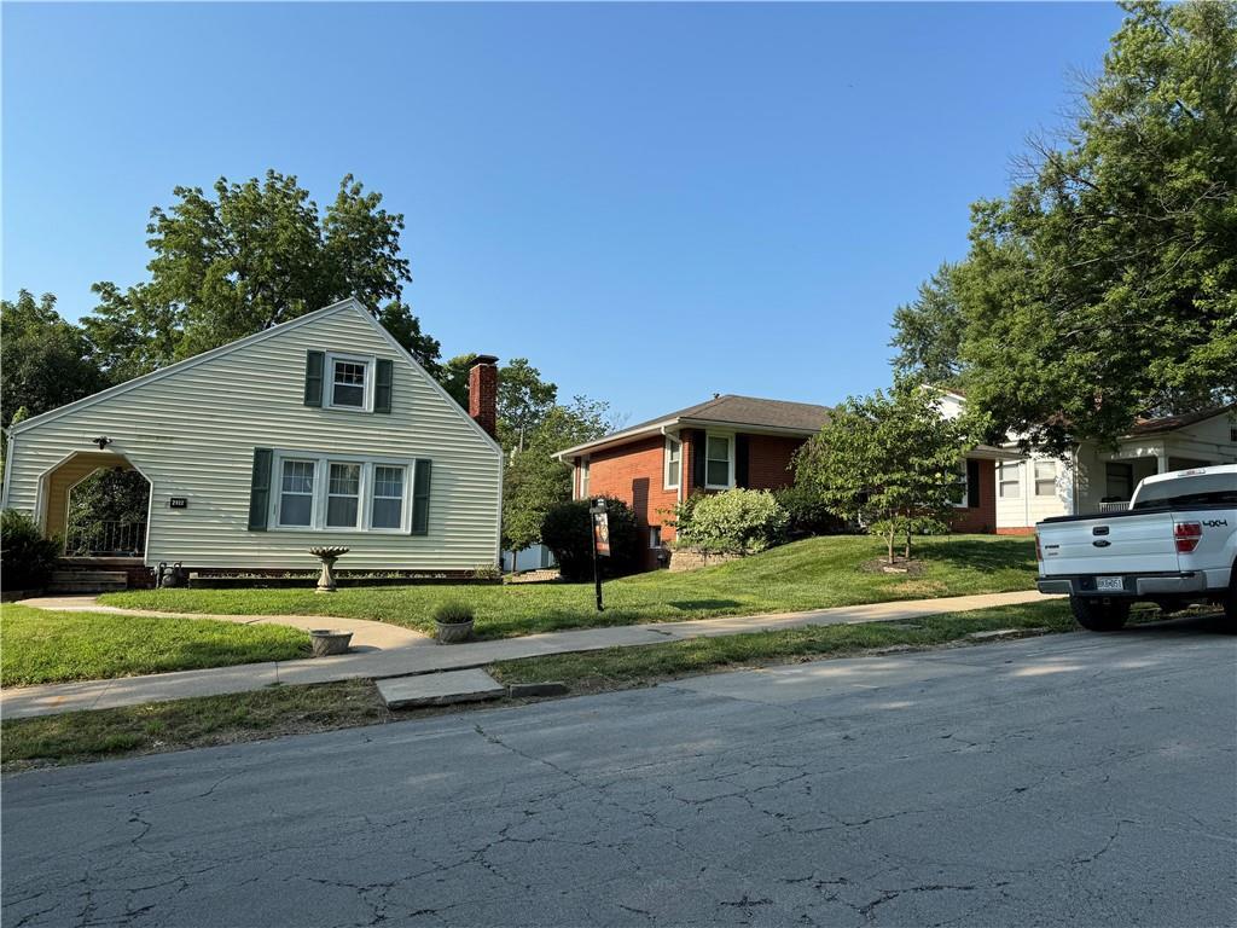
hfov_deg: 71.6
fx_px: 858
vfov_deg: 56.8
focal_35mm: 24
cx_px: 618
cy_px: 464
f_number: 1.78
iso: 80
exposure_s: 1/3247
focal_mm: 6.76
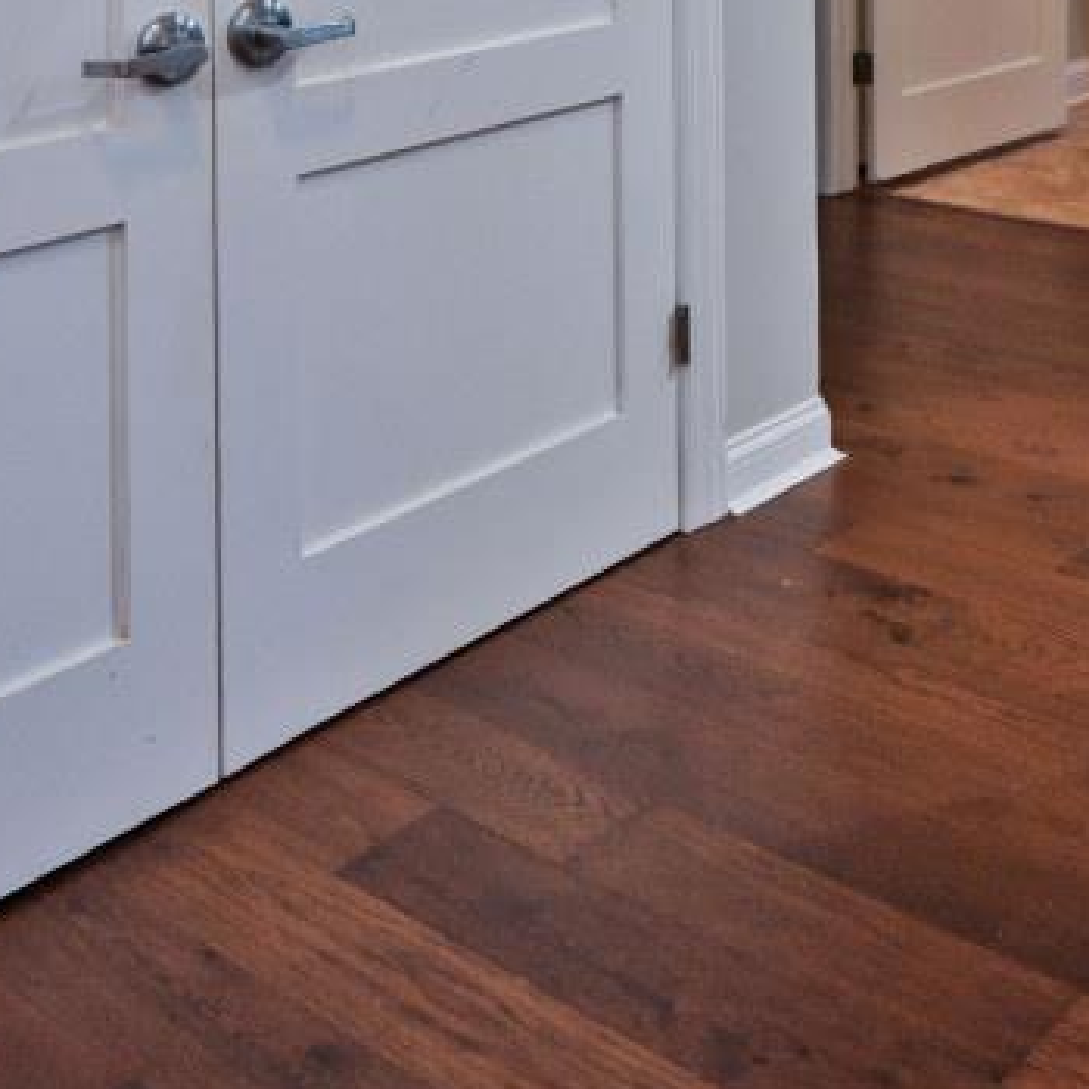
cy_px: -286
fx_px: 1815
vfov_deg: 28.2
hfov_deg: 32.0
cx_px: 946
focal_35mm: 51
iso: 500
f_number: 4
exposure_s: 1/60
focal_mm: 14
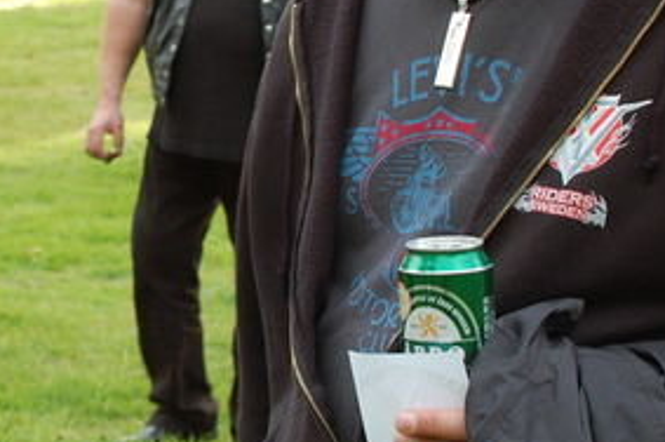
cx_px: 13
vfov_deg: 9.2
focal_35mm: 148
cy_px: 142
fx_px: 2738
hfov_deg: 13.7
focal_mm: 35
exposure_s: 1/125
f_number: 5.6
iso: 400
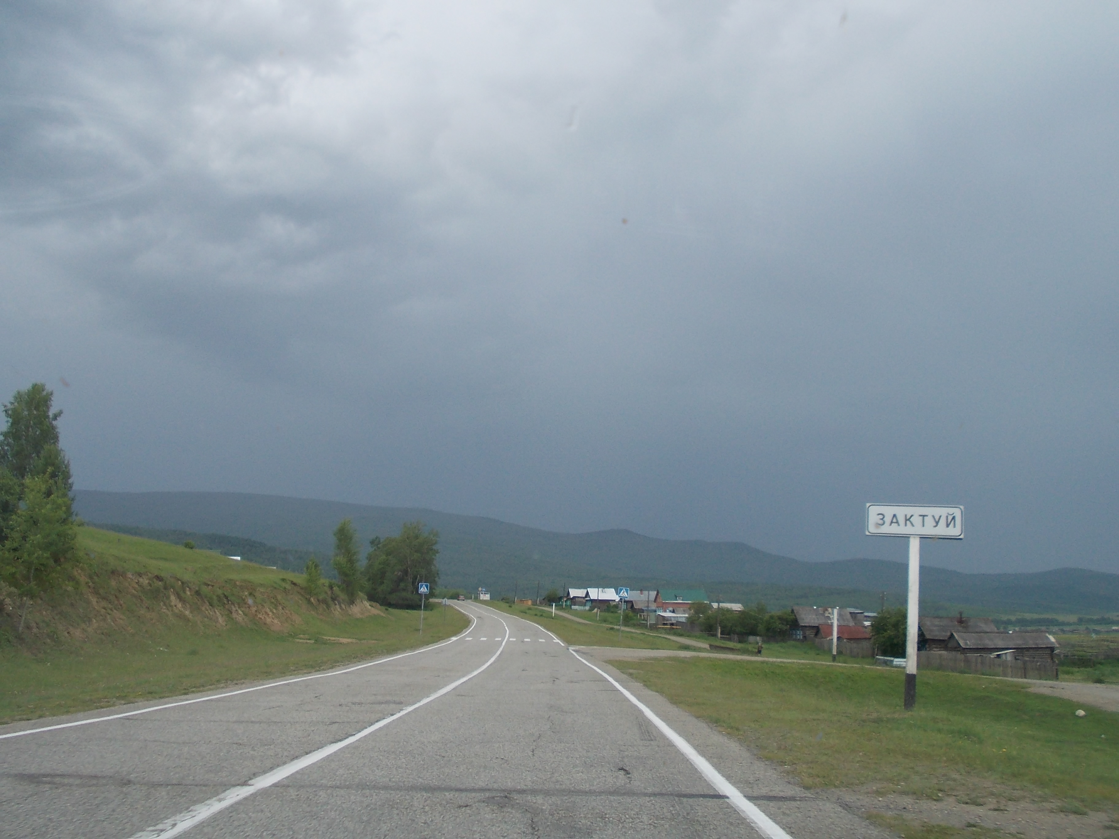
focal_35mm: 38
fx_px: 1228
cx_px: 560
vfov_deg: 37.7
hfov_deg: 49.0
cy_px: 420
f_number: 3.1
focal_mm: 5.3
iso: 80
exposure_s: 1/400
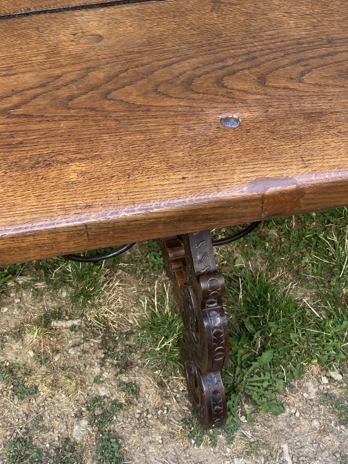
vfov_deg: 44.7
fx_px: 563
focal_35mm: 42
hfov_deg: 34.2
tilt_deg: -46.2
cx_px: 137
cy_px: 209
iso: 32
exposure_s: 1/122
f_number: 1.8
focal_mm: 4.25
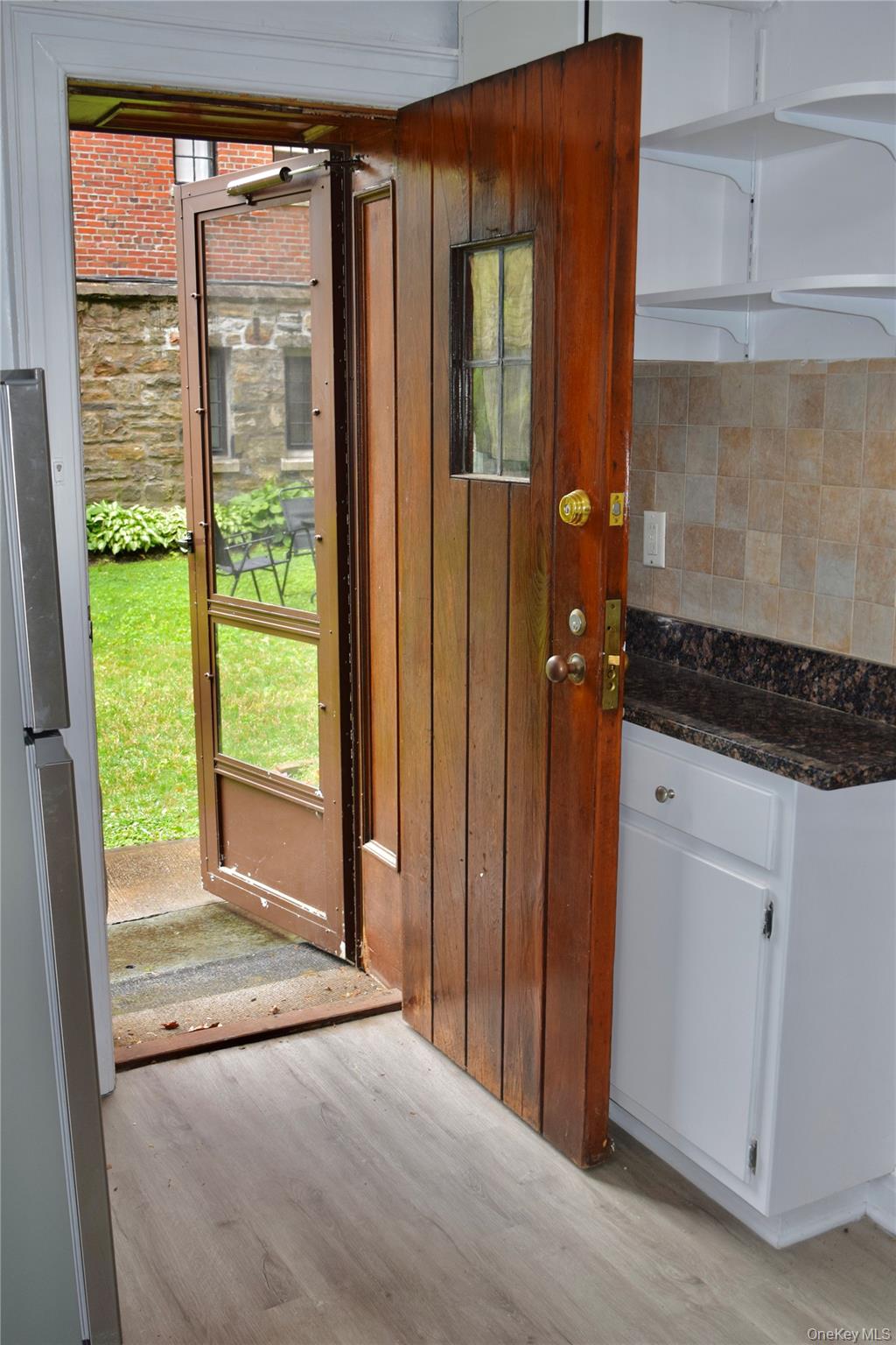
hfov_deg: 36.9
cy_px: 672
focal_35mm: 36
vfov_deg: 53.1
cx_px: 448
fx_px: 1344
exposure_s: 1/125
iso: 500
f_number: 5.6
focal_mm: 24
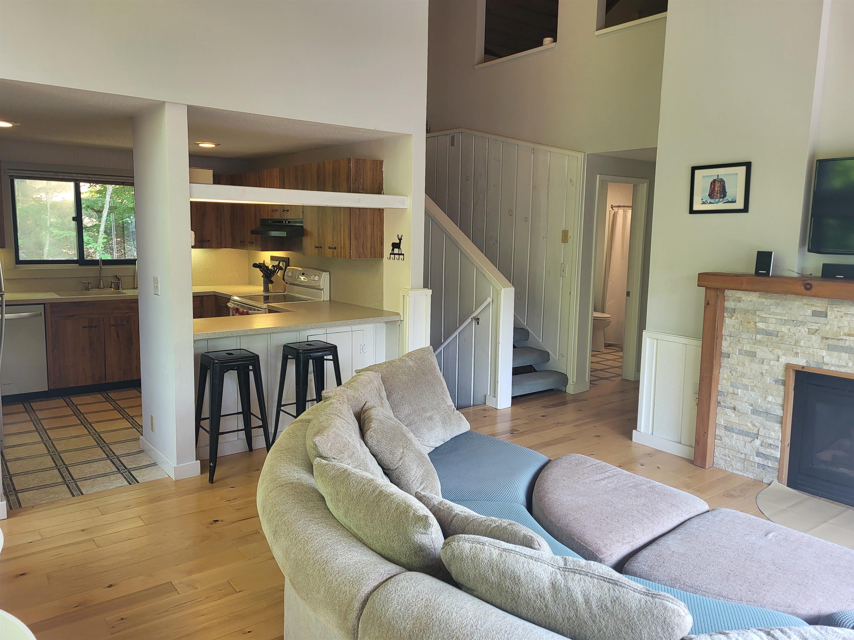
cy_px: 320
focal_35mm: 26
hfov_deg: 67.3
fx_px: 641
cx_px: 427
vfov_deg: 53.1
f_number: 1.8
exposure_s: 1/120
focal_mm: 5.4
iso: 125
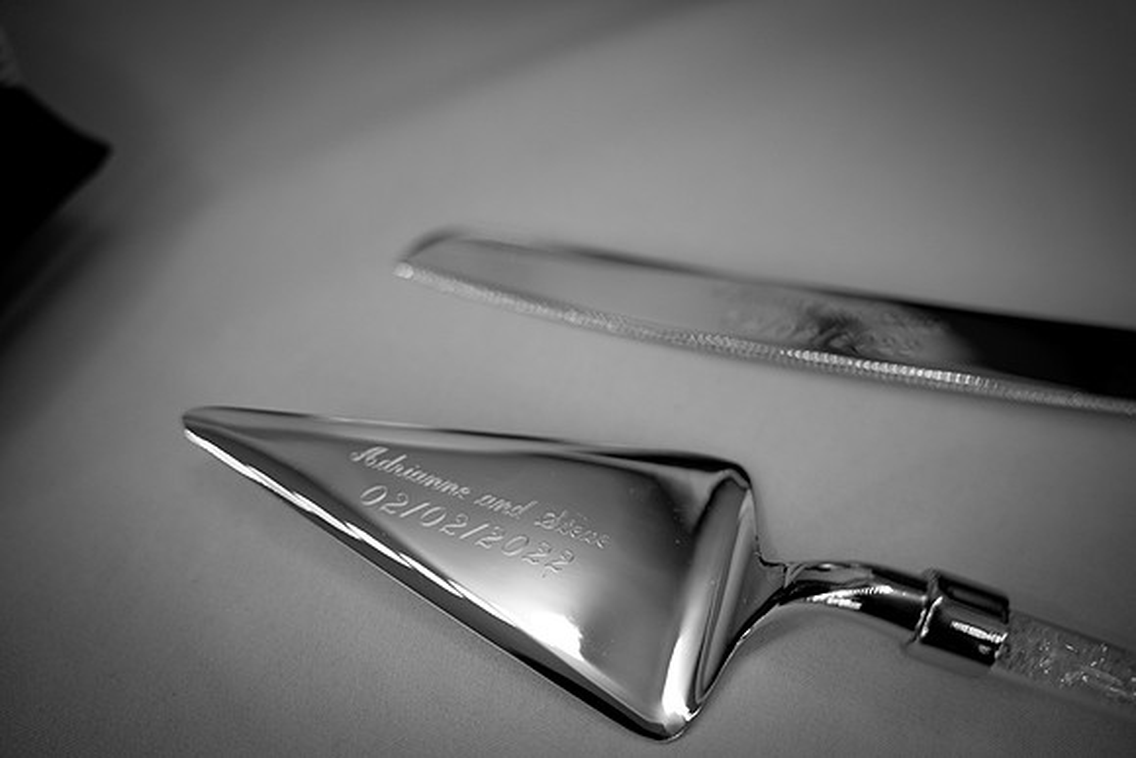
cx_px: 568
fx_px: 1105
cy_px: 379
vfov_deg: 37.9
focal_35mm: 35
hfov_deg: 54.4
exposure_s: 1/250
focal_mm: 35
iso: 800
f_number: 2
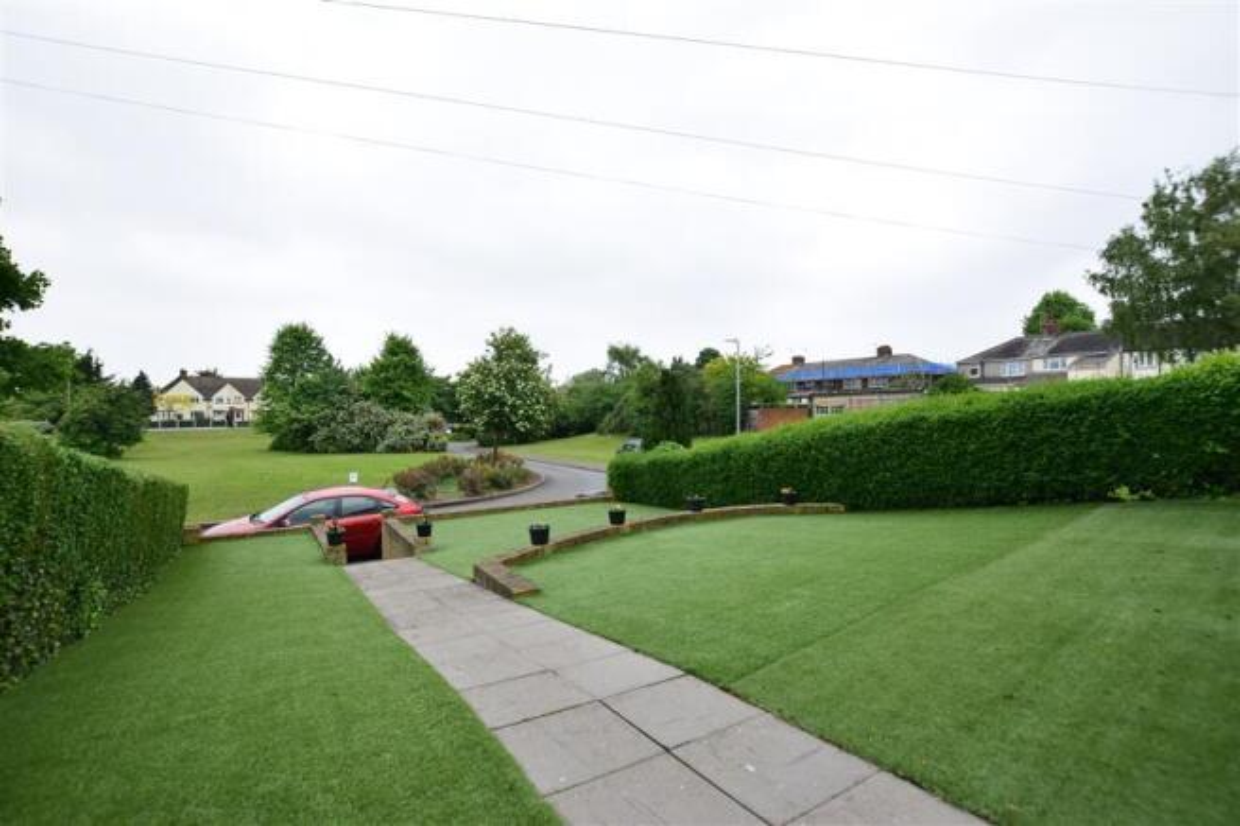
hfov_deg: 100.4
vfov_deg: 77.3
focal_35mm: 15
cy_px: 413
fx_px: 517
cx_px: 620
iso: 400
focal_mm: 10
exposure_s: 1/640
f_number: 7.1
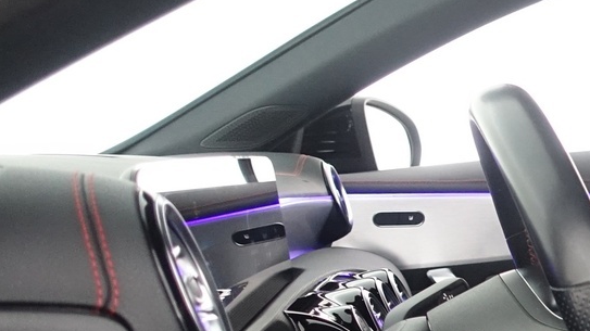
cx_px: 843
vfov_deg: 15.7
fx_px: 1173
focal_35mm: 75
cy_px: 358
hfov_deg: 23.5
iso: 1000
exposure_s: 1/25
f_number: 2.5
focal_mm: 8.8
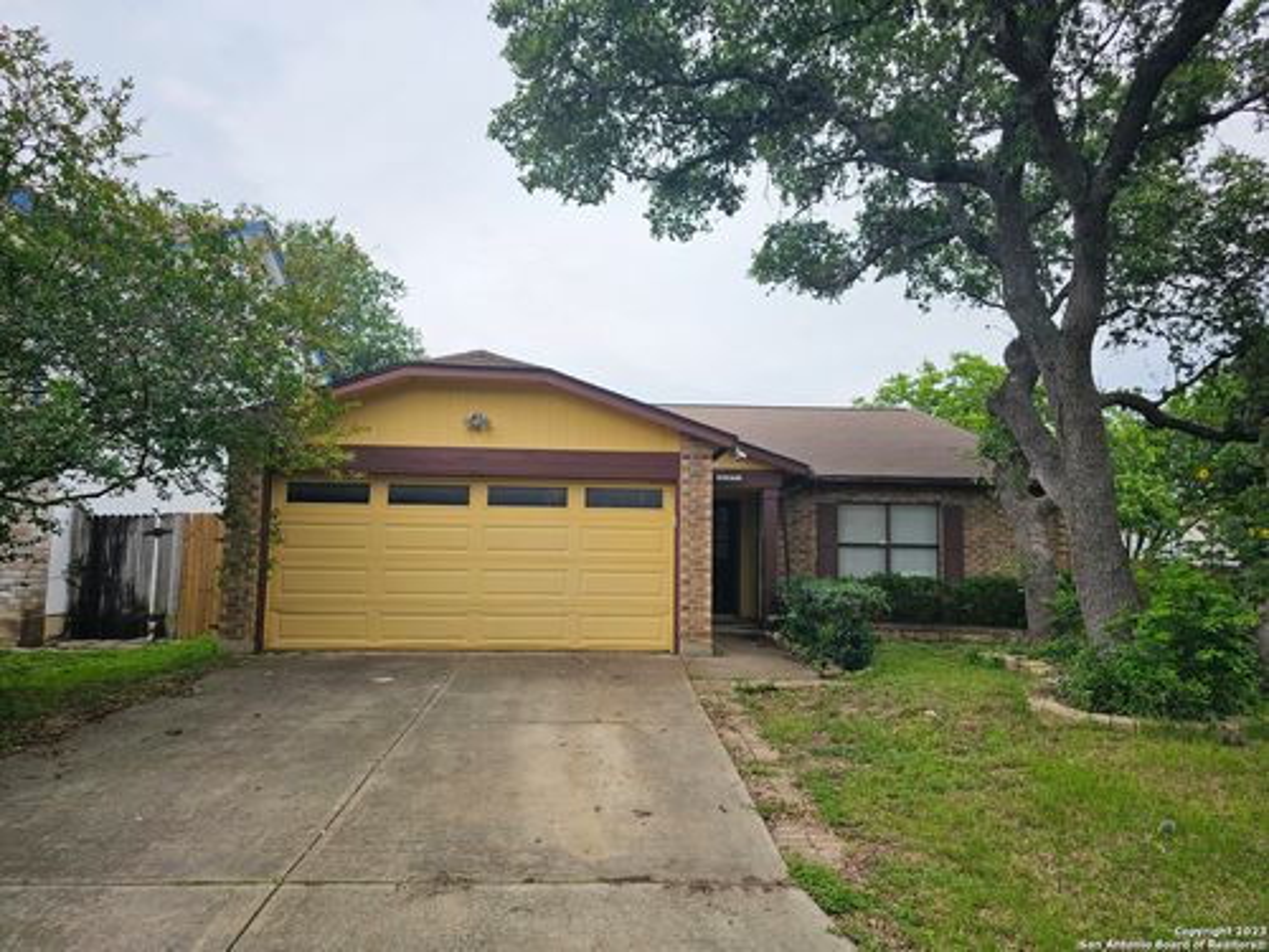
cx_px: 634
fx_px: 843
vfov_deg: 58.9
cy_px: 476
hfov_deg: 73.9
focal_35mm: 23
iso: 10
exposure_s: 1/480
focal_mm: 6.3
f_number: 1.7
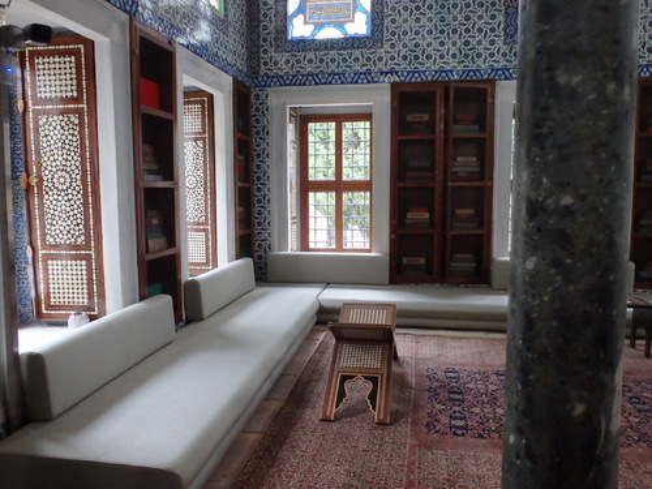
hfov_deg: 63.4
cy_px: 244
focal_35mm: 28
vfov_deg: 49.7
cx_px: 326
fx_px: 527
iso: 800
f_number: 3.9
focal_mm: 5
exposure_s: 1/25
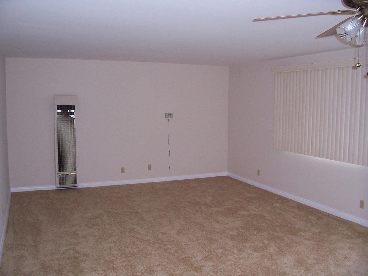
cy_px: 138
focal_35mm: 34
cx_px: 184
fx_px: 361
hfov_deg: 54.0
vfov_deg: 41.8
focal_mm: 5.6
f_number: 2.7
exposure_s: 1/60
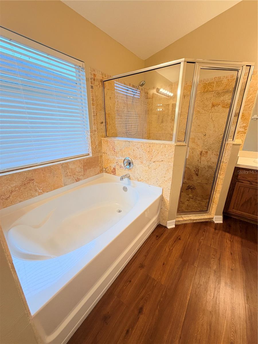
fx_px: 139
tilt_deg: -18.3
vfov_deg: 102.1
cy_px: 172
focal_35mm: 14
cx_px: 129
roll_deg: -0.4
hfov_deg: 85.7
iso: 250
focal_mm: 2.22
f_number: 2.2
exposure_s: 1/60
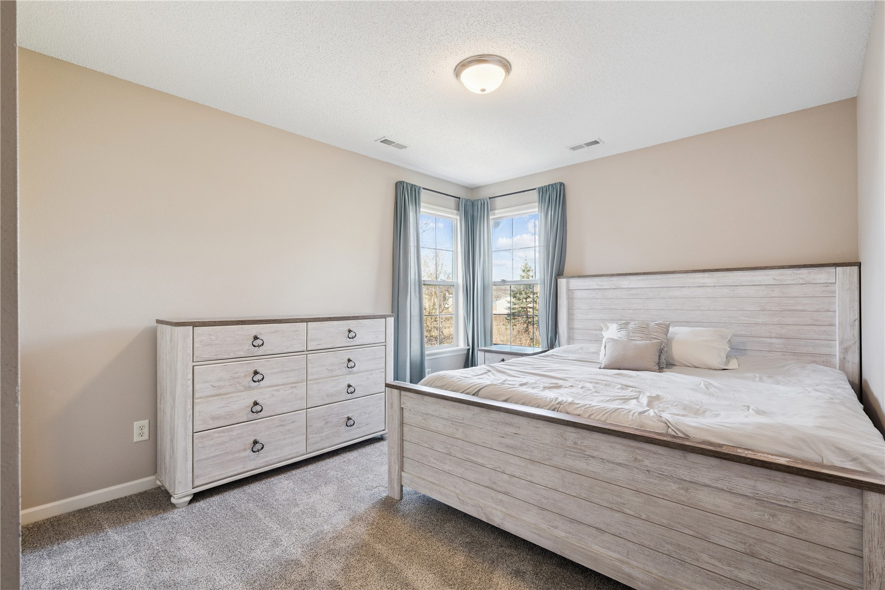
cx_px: 442
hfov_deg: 96.7
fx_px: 393
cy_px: 295
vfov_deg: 73.7
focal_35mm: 16
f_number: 9
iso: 400
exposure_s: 1/10
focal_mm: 16
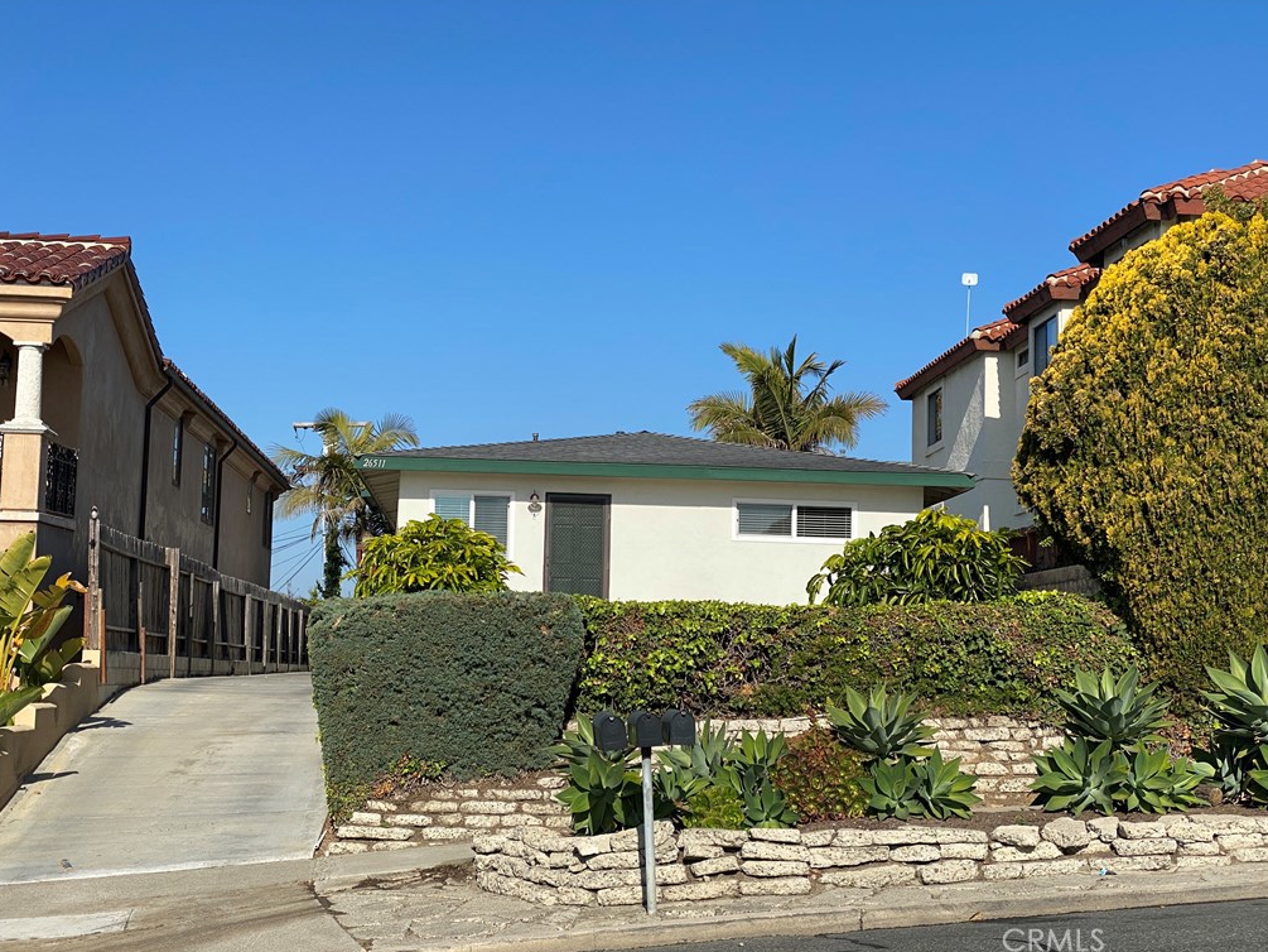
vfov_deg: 27.5
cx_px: 632
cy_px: 473
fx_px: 1942
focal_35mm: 53
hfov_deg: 36.2
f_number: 2
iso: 20
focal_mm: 6
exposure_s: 1/1996
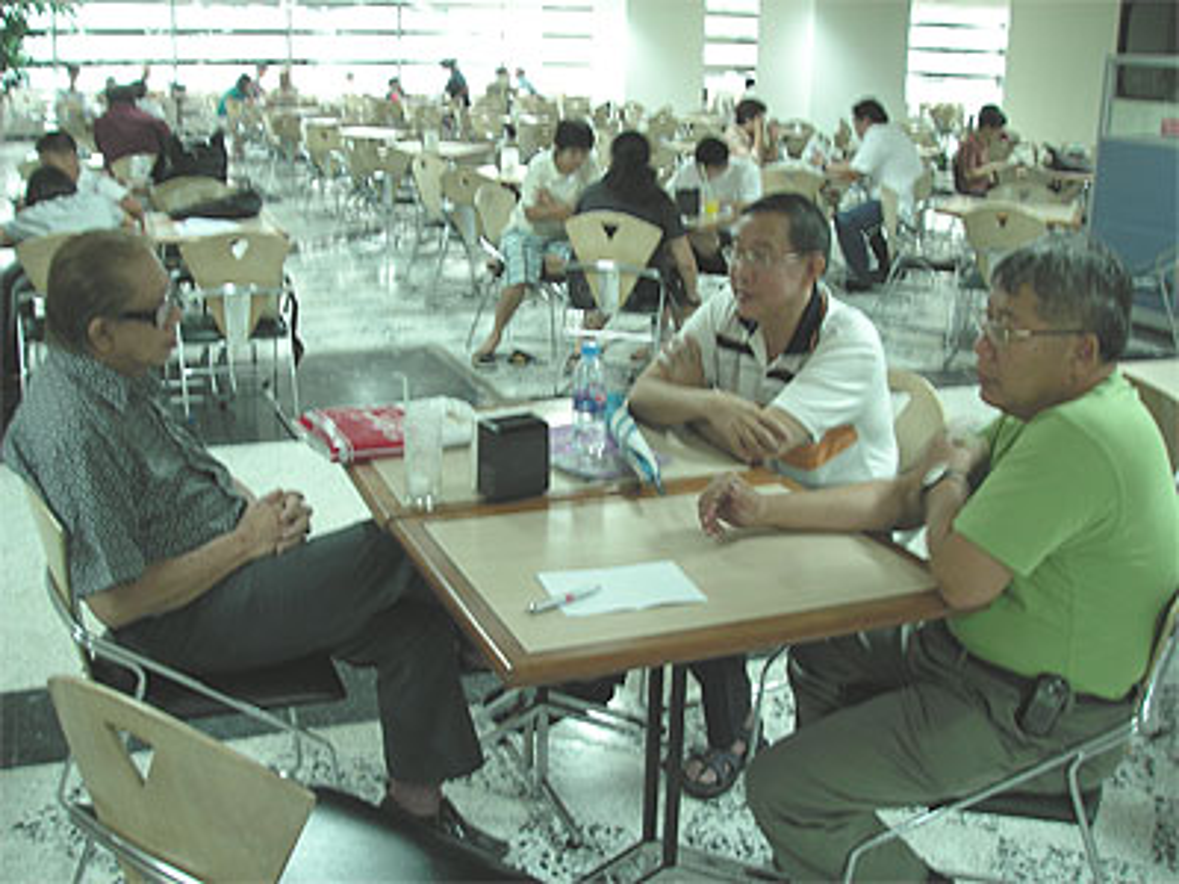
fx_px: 1294
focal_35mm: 38
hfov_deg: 49.0
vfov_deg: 37.7
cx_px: 590
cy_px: 442
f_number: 3.3
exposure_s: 1/3
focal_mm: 6.3
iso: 100
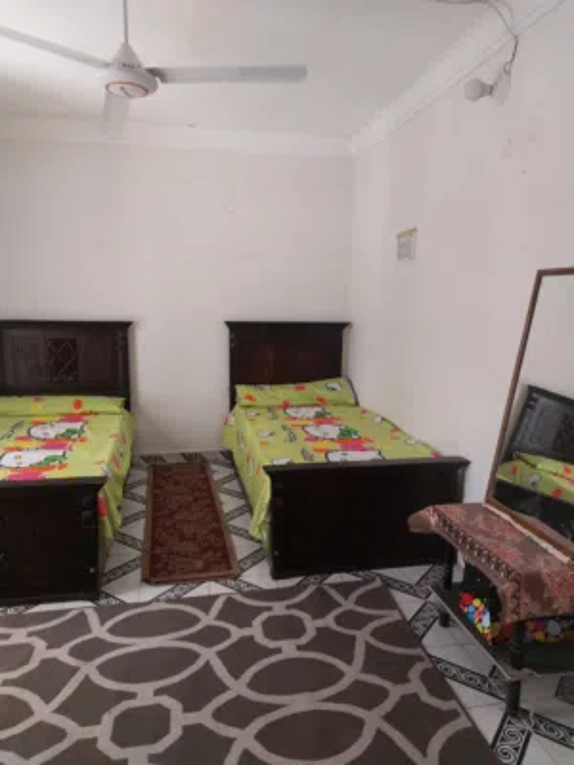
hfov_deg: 56.8
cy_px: 382
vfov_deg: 71.6
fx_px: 531
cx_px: 287
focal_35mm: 24
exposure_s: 1/50
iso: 200
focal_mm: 5.23
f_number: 1.8
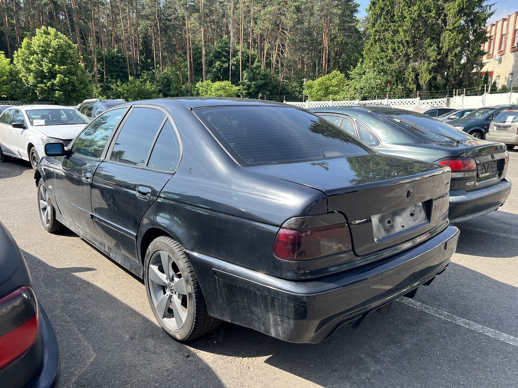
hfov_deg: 67.3
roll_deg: -2.5
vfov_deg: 53.1
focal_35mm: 26
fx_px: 389
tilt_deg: -11.4
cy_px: 194
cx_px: 259
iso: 50
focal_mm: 5.7
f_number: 1.5
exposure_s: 1/1135
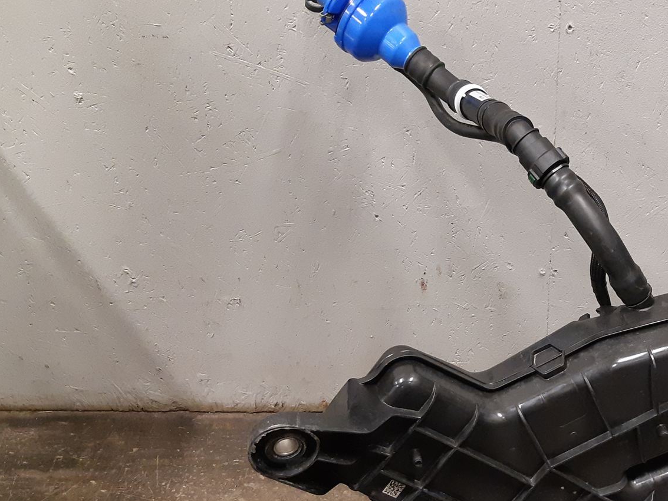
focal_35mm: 47
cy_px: 355
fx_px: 907
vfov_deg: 30.5
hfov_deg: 38.9
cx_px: 536
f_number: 1.7
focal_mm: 3.93
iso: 320
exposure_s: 1/50
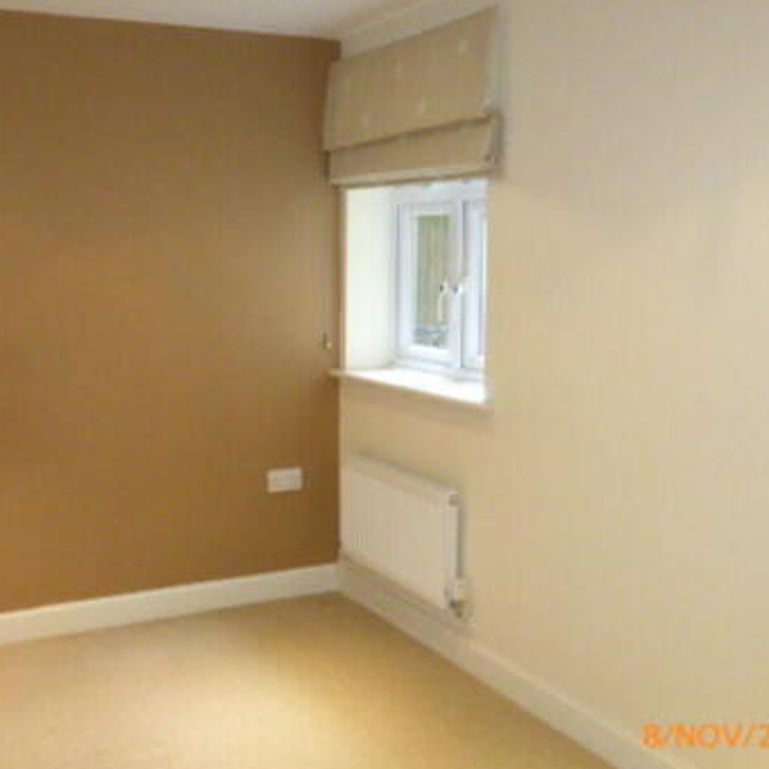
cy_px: 337
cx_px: 248
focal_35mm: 38
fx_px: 955
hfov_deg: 43.2
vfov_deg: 43.8
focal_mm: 4.3
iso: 800
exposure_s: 1/60
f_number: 3.3
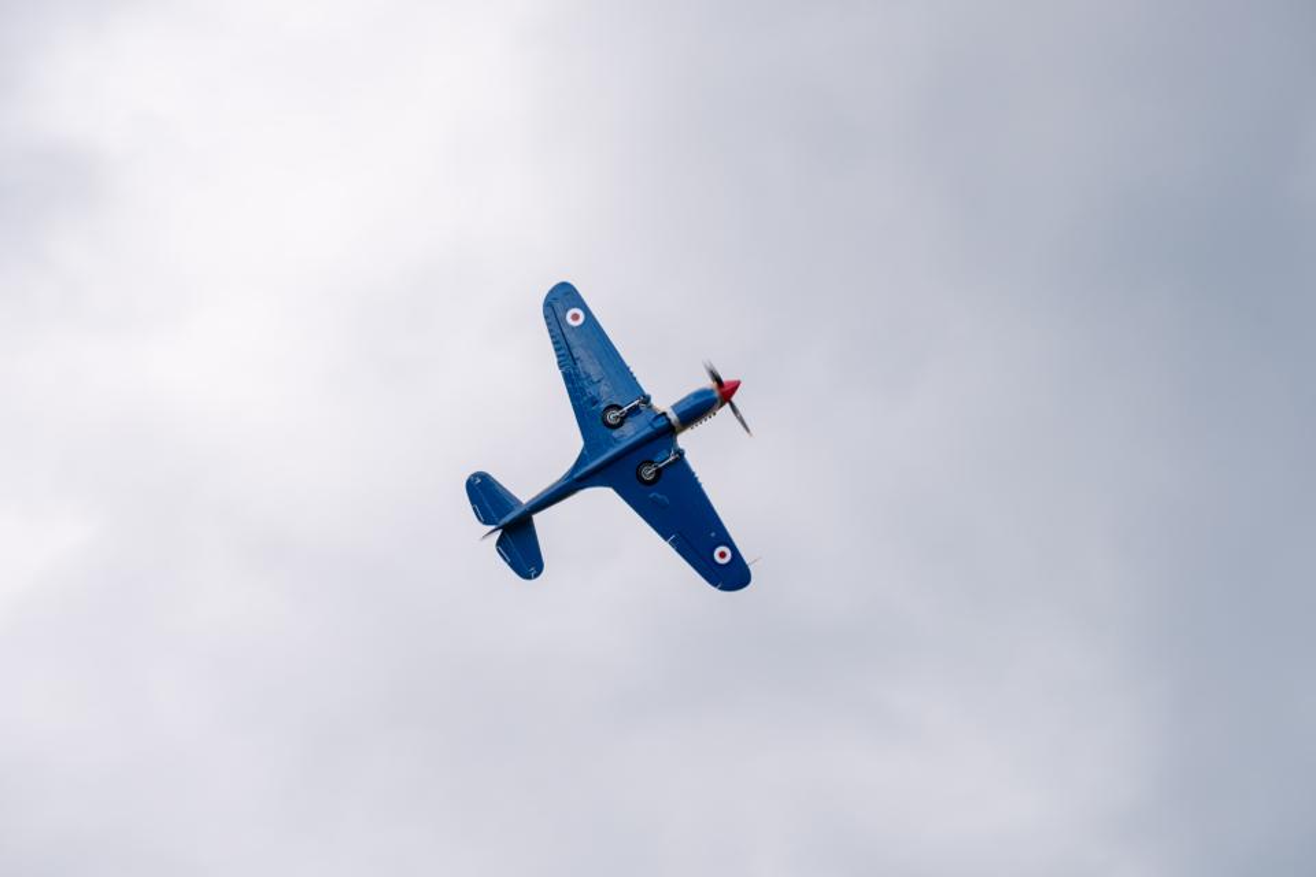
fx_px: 9686
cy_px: 438
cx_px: 658
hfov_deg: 7.8
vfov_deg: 5.2
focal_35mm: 265
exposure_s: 1/250
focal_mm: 176.7
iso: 400
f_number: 7.1
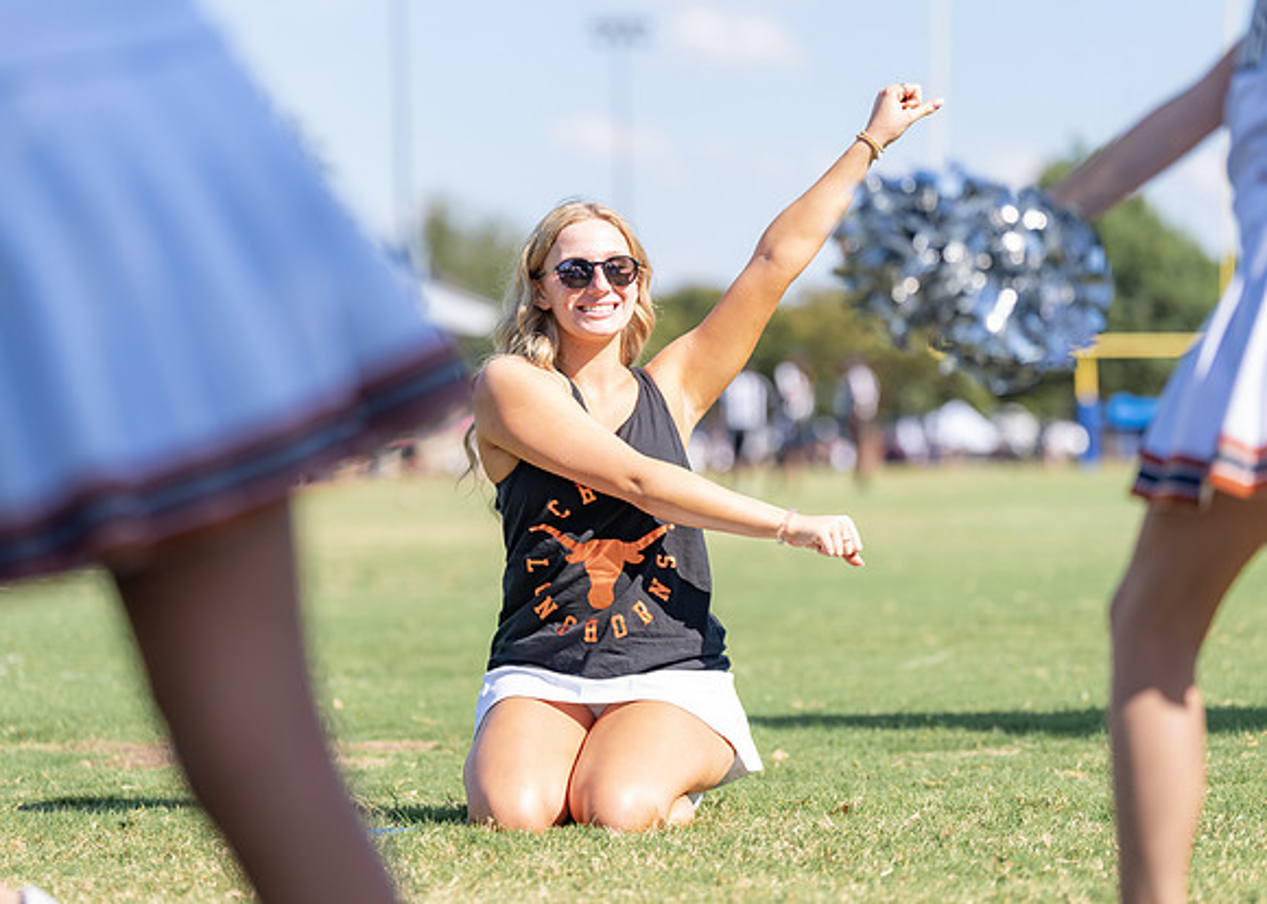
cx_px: 634
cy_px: 452
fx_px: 4735
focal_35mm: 132
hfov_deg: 15.2
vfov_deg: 10.9
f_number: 2.8
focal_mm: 124
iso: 160
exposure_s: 1/1250
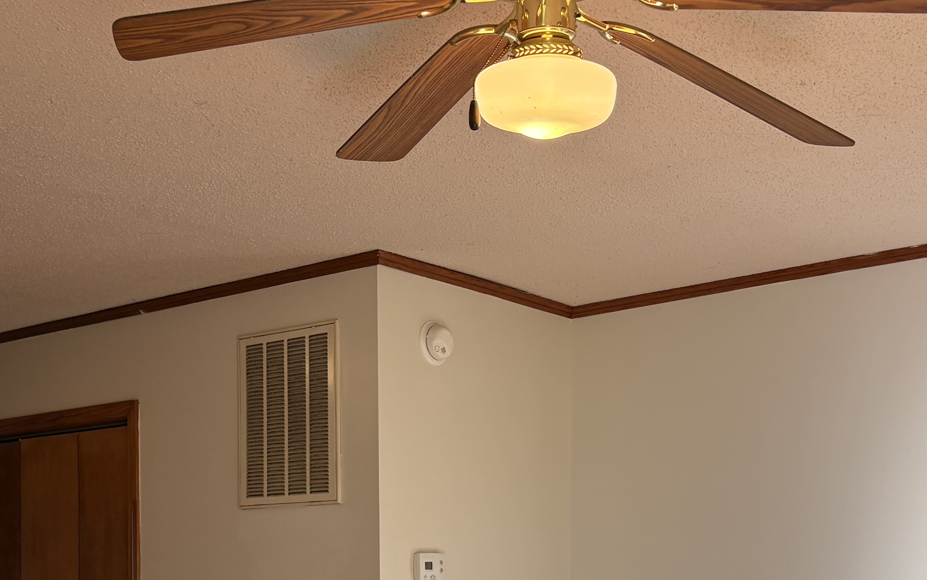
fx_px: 1415
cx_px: 485
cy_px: 638
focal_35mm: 56
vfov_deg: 21.9
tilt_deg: -1.2
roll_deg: +1.3
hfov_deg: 36.3
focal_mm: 5.96
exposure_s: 1/120
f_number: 1.6
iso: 64
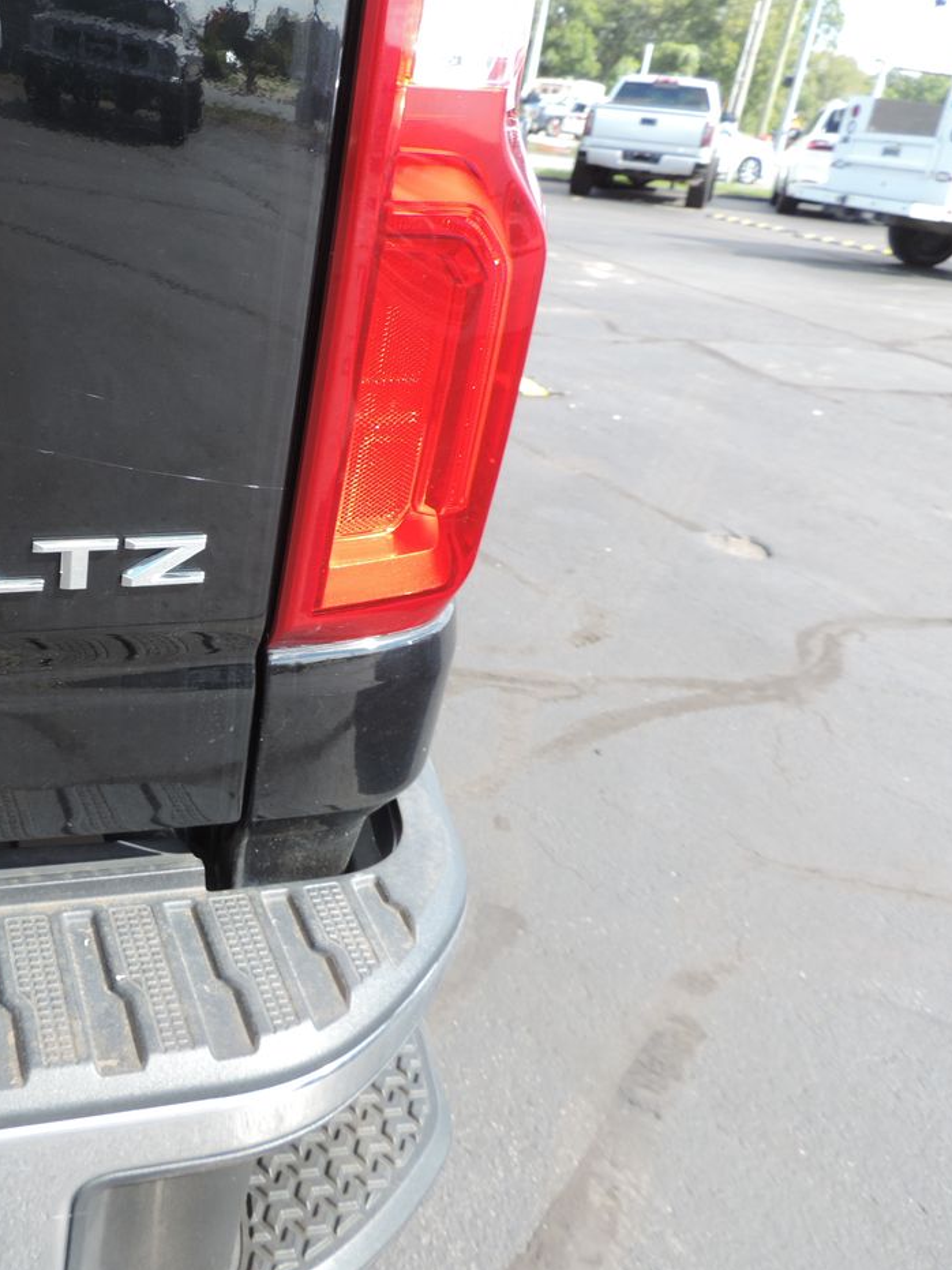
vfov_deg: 55.4
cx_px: 161
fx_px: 1210
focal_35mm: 33
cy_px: 653
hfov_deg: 40.7
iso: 80
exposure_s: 1/160
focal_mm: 4.3
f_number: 3
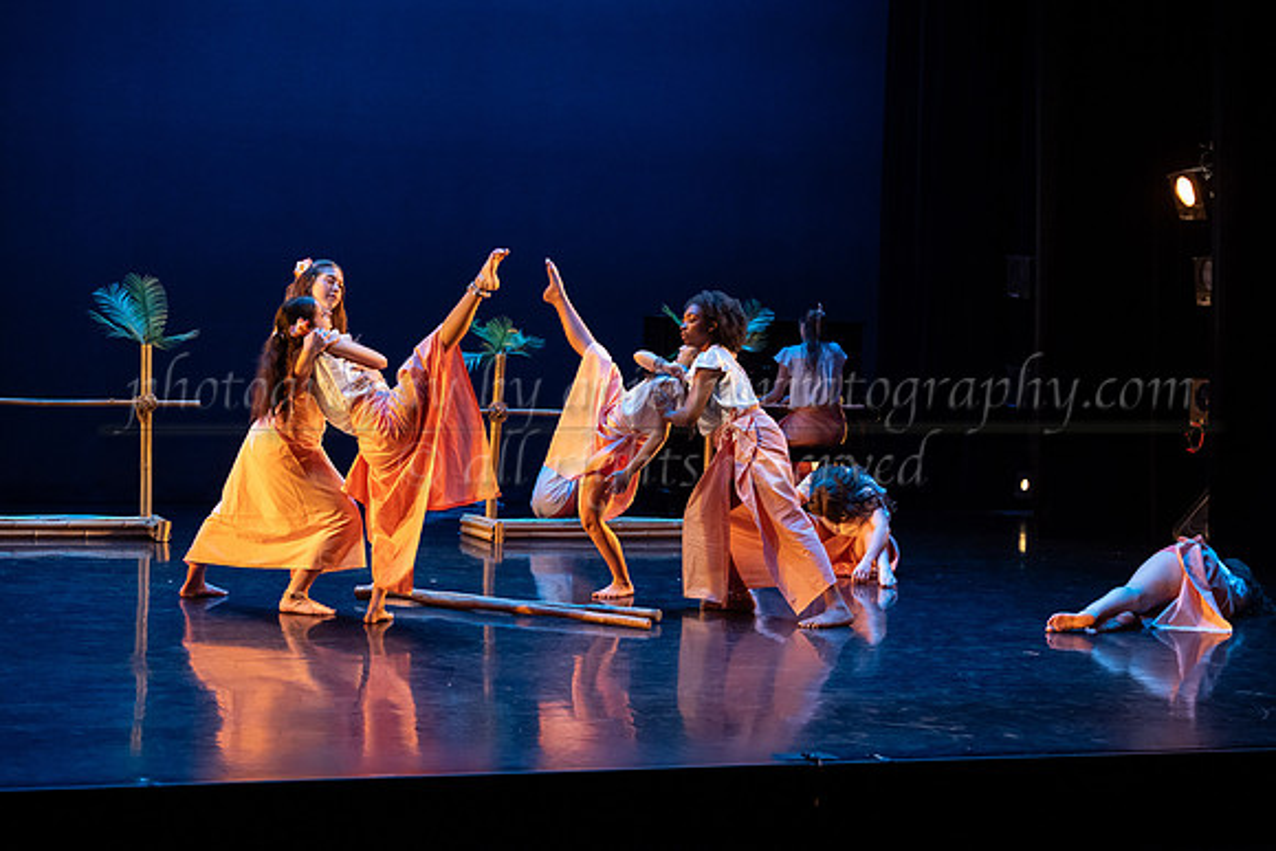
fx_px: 2568
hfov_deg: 27.9
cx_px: 638
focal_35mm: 72
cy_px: 426
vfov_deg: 18.8
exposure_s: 1/320
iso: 4000
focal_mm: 72
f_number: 4
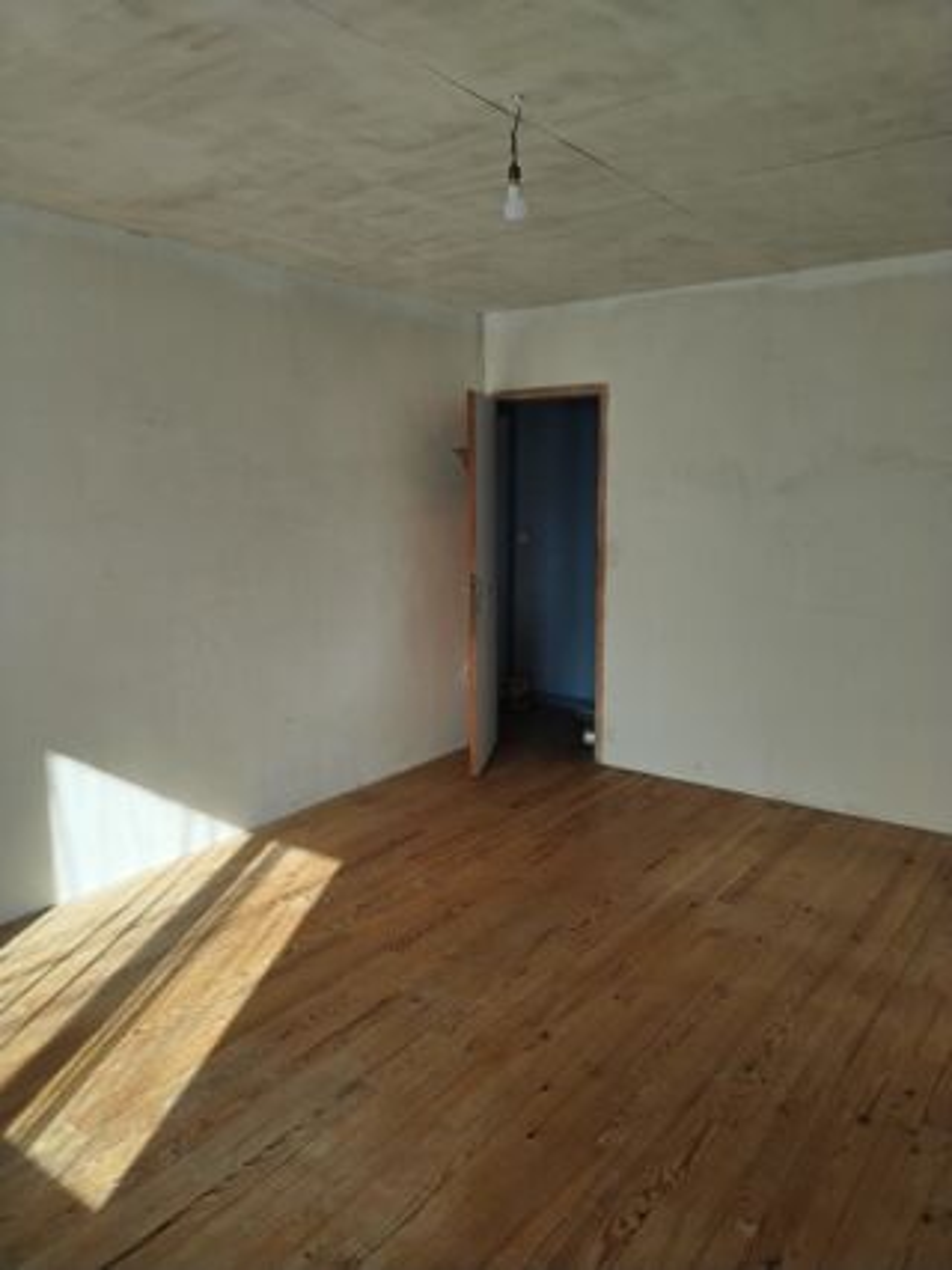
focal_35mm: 26
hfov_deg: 53.0
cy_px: 635
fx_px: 954
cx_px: 476
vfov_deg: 67.3
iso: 119
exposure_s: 1/100
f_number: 1.8
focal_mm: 4.75
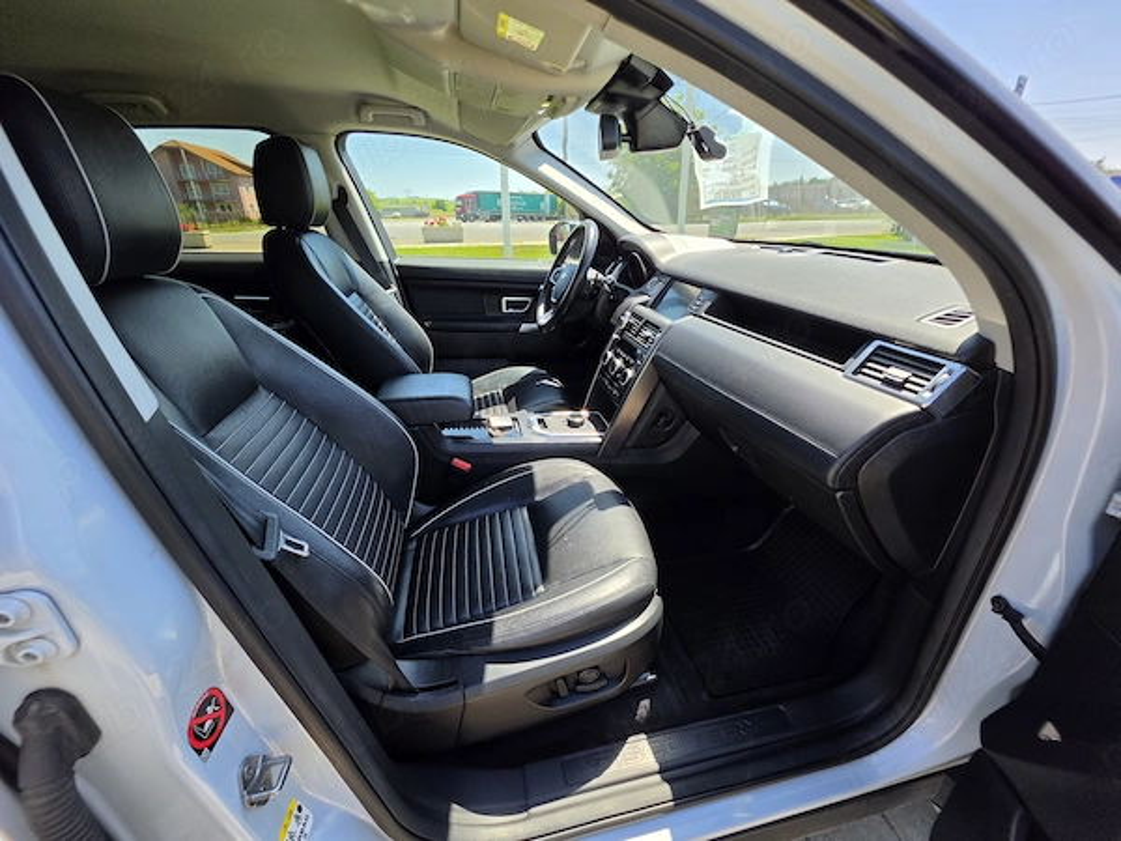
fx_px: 421
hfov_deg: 106.2
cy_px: 420
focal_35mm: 13
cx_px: 560
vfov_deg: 89.9
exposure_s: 1/631
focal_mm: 2.2
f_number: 1.9
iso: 32
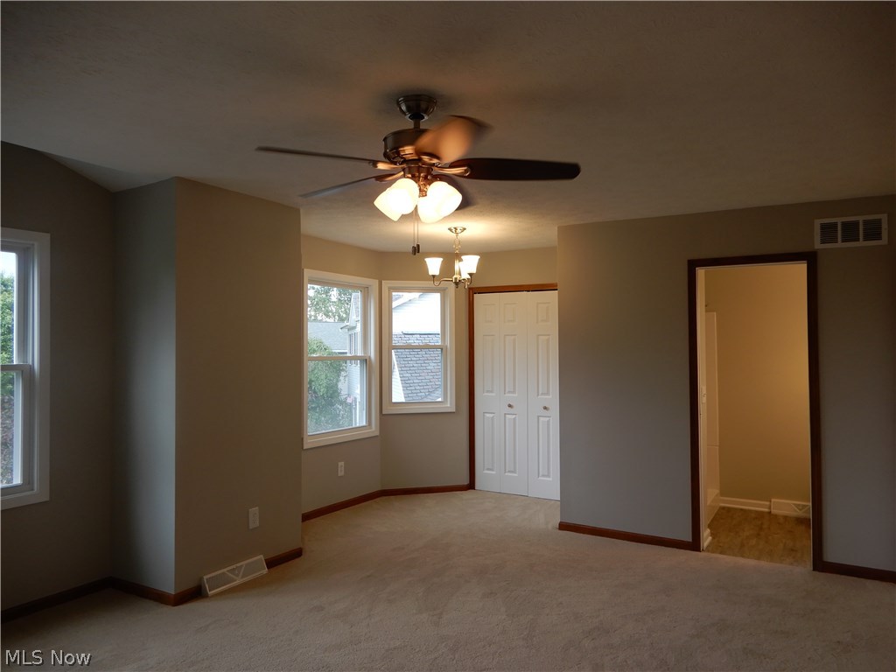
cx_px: 448
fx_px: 621
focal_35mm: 24
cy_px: 336
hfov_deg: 71.6
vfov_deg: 56.8
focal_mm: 4.3
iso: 80
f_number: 3.4
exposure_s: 1/40
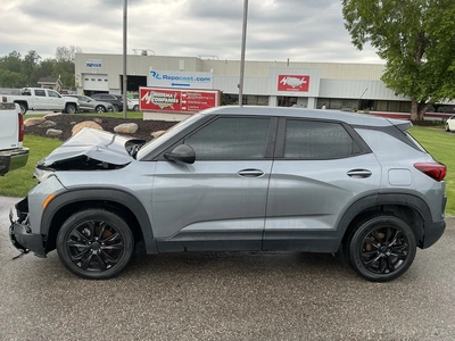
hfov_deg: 63.4
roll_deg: -3.0
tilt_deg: -9.8
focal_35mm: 28
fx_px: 368
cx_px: 228
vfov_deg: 49.7
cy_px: 170
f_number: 1.8
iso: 25
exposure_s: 1/318
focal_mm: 3
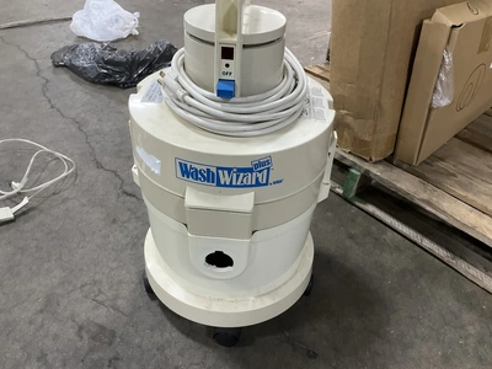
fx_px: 412
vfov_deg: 48.2
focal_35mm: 29
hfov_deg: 61.7
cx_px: 246
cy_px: 184
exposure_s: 1/40
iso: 200
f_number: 1.8
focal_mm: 3
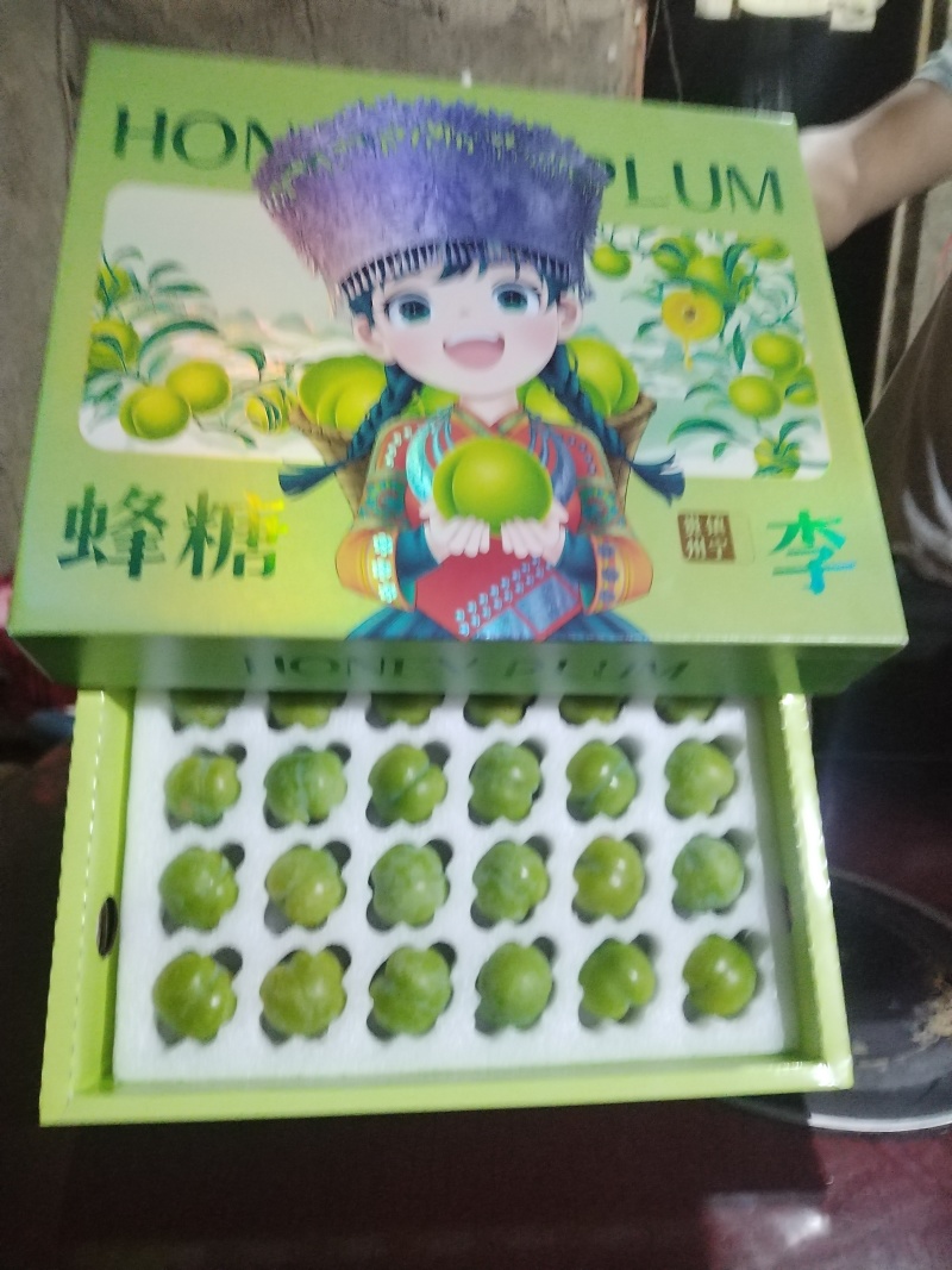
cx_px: 476
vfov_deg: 67.3
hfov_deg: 53.1
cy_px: 635
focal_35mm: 26
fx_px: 954
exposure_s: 1/16.7
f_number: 1.8
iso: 1638
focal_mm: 4.75
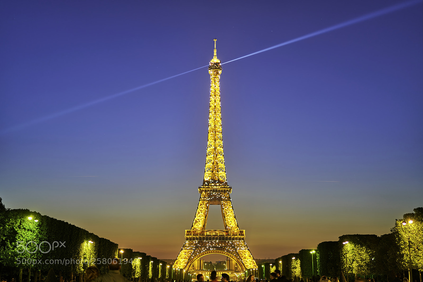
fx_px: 588
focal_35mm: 50
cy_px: 141
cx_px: 212
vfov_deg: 27.0
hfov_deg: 39.6
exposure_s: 1/4
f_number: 1.4
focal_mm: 50
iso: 50
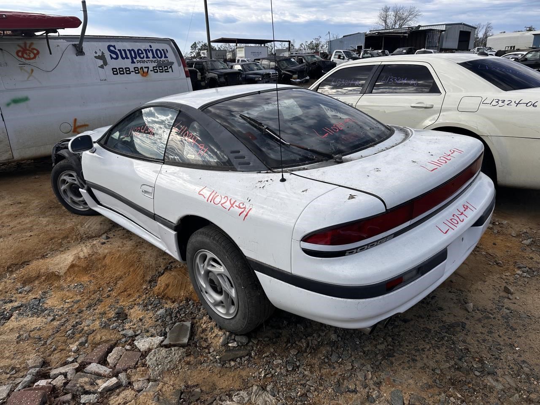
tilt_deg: -19.2
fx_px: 374
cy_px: 202
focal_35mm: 24
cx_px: 270
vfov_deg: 56.8
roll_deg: -2.3
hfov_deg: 71.6
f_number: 1.78
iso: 80
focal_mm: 6.86
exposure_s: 1/3356
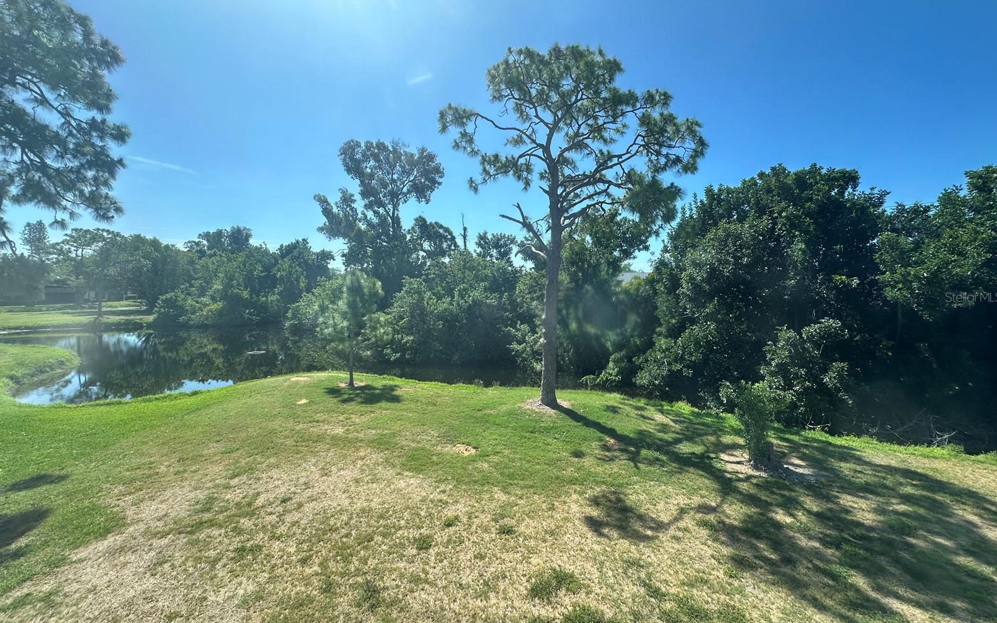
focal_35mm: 15
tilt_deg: -1.2
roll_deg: -0.3
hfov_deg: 101.5
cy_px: 297
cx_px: 501
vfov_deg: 74.7
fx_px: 408
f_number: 2.2
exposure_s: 1/932
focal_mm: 2.22
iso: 50
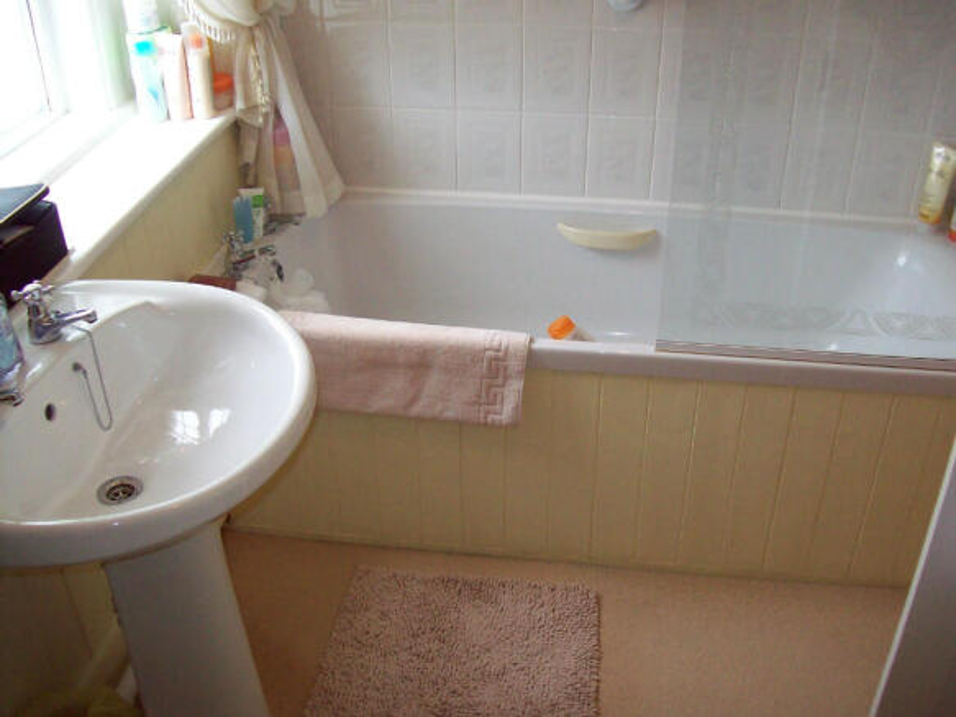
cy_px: 358
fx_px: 994
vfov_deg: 39.6
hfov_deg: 51.4
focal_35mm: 36
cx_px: 478
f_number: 2.7
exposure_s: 1/90.8
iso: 200
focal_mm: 6
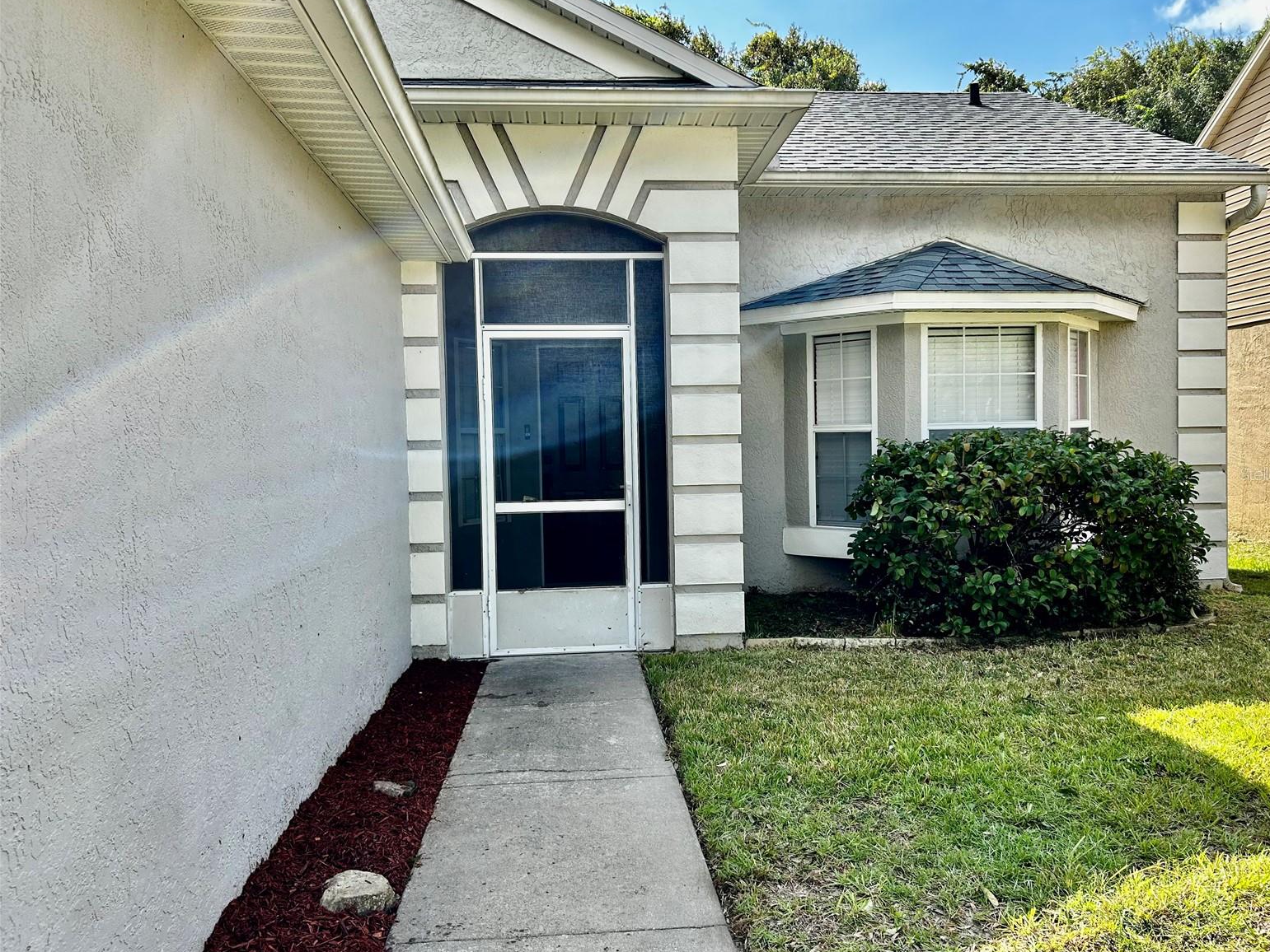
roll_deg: +0.8
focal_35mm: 27
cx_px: 658
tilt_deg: -2.0
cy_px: 474
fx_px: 991
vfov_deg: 51.4
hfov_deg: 65.3
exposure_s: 1/1079
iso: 50
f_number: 1.5
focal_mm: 5.7
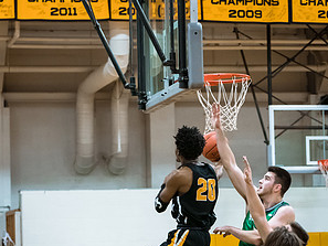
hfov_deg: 12.9
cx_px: 165
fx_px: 1450
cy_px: 245
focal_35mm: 153
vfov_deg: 9.6
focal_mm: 70
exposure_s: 1/400
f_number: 2.8
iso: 3200
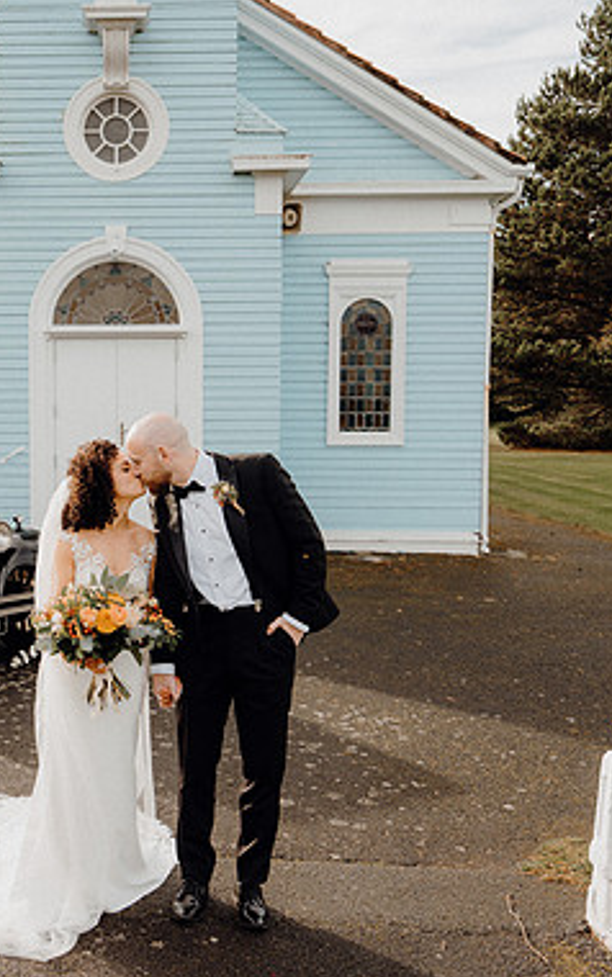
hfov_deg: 29.5
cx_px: 75
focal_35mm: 42
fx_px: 1119
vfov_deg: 47.2
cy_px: 492
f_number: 3.5
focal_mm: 27
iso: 125
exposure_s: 1/500
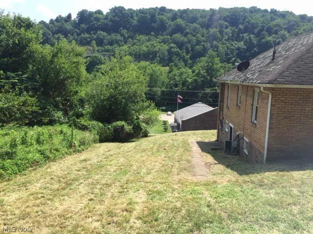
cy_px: 117
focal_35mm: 29
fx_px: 262
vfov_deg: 48.2
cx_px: 156
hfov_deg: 61.7
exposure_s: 1/1014
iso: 32
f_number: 2.2
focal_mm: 4.15
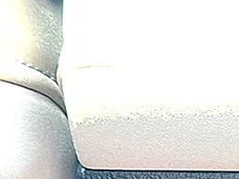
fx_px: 849
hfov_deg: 15.0
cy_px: 245
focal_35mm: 123
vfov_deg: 11.7
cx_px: 348
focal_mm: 6.86
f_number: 1.78
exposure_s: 1/91
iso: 64
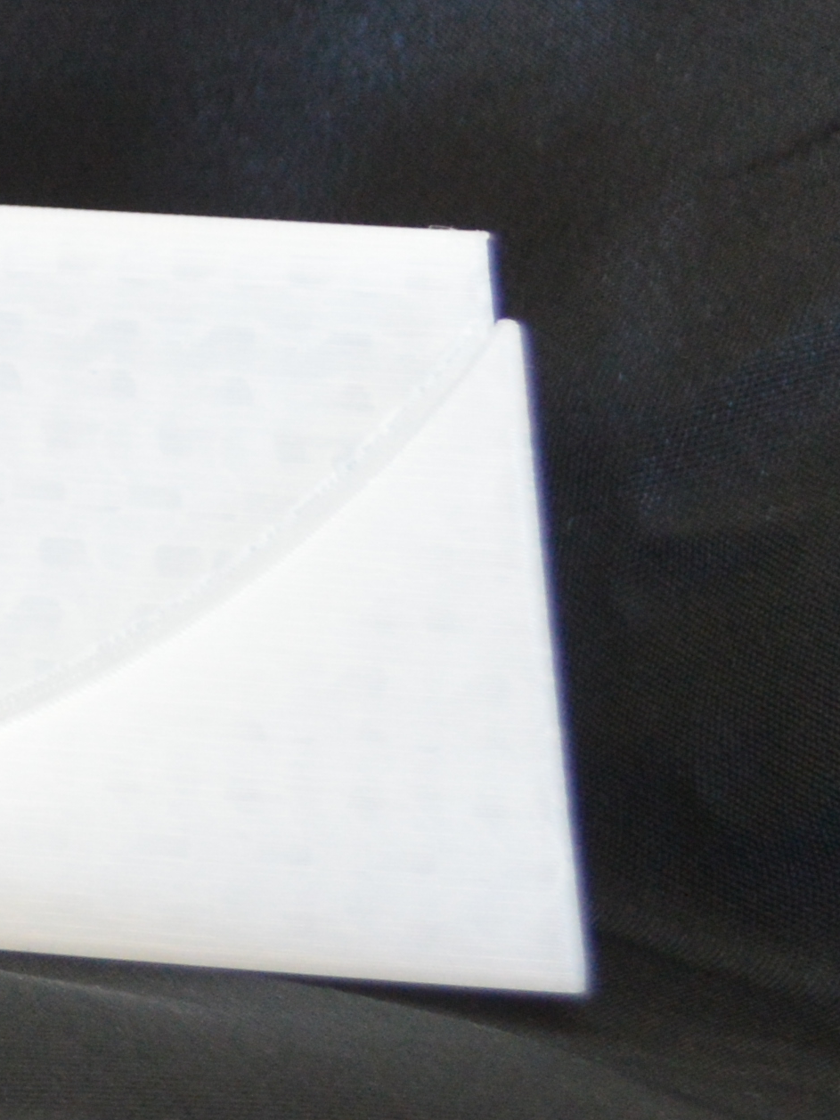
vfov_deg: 10.2
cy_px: 4
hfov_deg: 7.0
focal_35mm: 193
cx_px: -1481
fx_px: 6247
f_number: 4.5
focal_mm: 28
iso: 800
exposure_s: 1/15
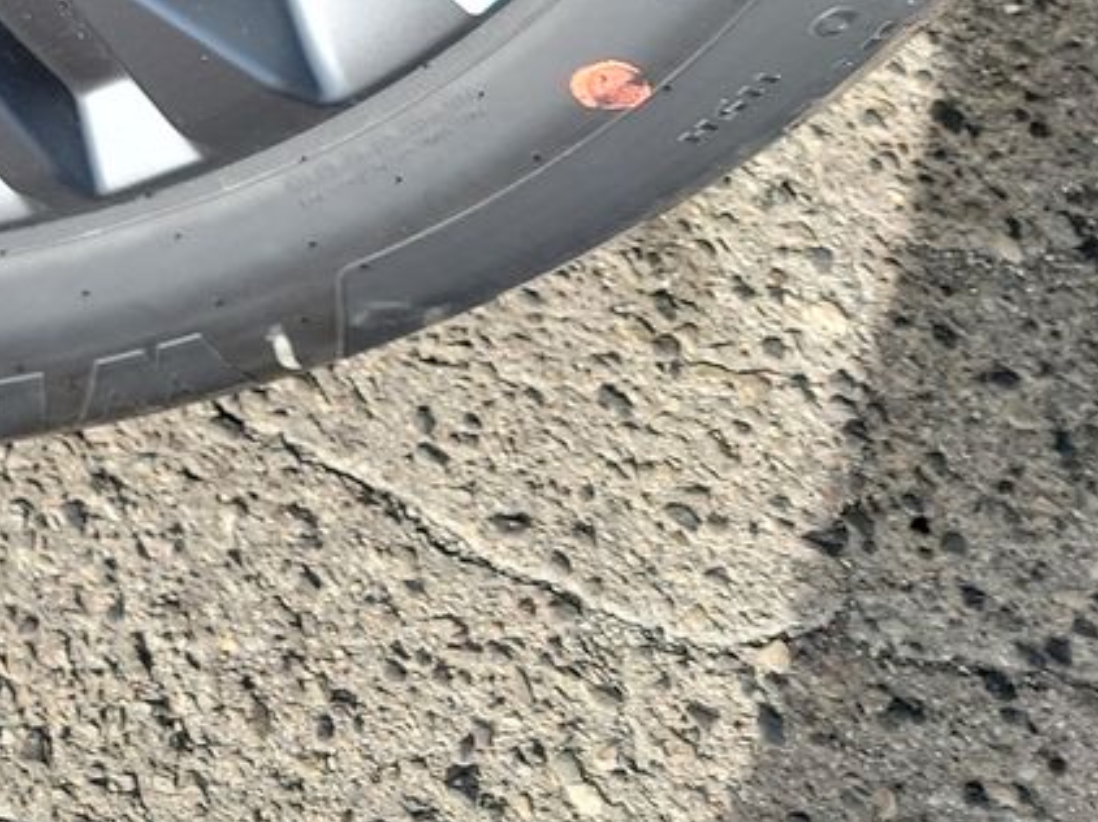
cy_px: -606
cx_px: -427
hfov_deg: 19.4
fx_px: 2885
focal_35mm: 91
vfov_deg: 14.5
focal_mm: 6.7
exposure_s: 1/228
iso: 50
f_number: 1.8
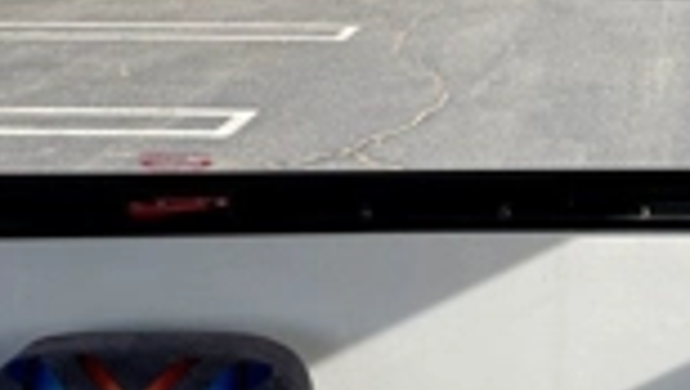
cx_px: 587
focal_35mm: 61
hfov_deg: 33.0
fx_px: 1117
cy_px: 63
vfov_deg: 19.5
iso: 64
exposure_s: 1/210
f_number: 1.78
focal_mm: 6.76
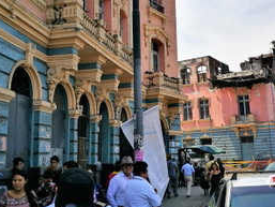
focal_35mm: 42
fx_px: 334
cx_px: 157
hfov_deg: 44.7
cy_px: 84
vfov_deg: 34.3
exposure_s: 1/1126
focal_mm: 4.5
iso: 50
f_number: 2.2
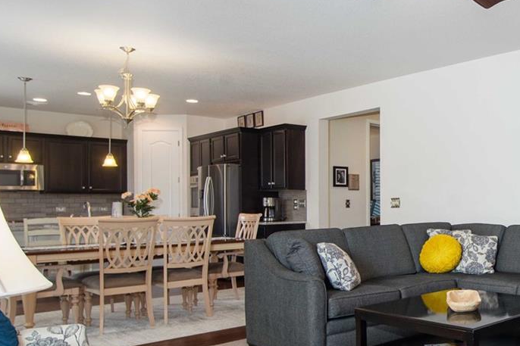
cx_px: 512
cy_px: 199
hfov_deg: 46.3
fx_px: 505
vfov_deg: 37.7
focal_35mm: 35
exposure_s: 1/13
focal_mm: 15
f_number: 9
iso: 500
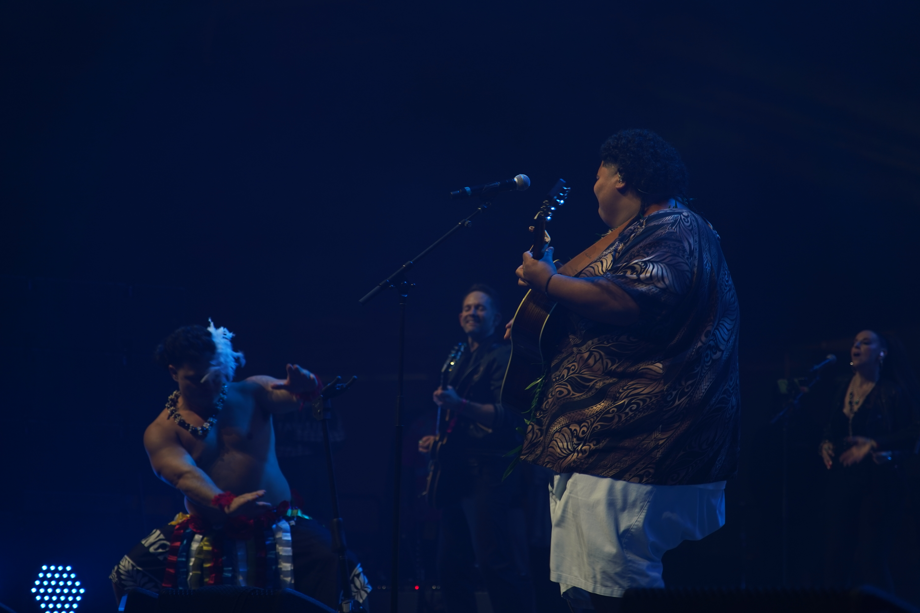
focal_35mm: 105
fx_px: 2683
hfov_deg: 19.5
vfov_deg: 13.0
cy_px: 306
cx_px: 460
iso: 250
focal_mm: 105
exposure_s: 1/80
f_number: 4
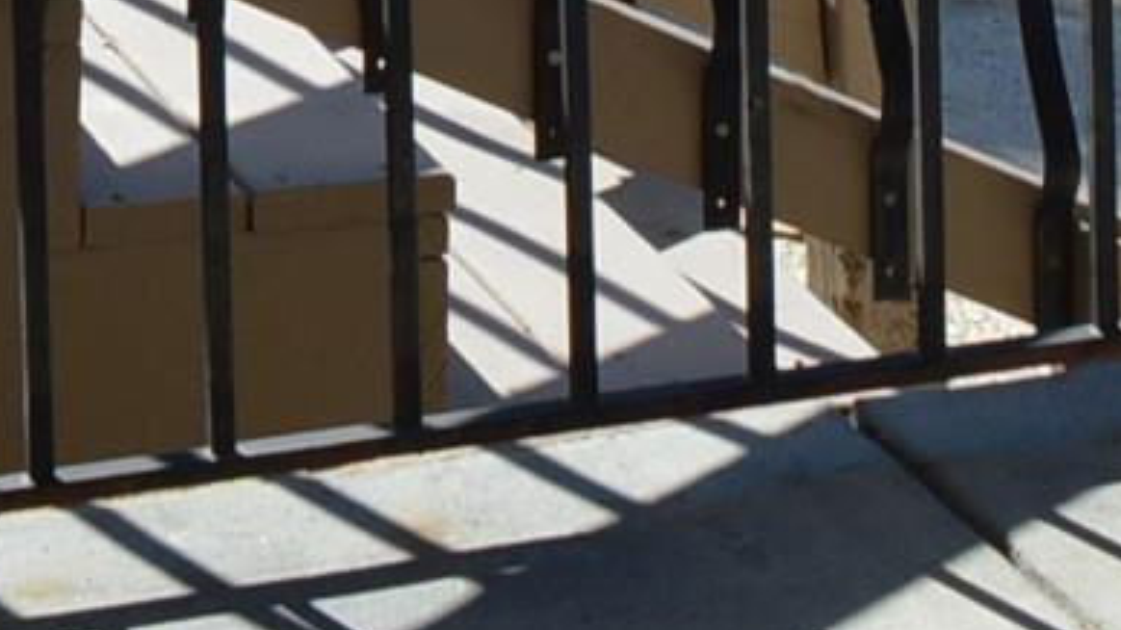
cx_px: 1390
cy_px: -2219
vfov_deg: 4.1
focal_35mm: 268
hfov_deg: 8.0
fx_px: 7964
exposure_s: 1/250
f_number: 8
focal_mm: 22
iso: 100
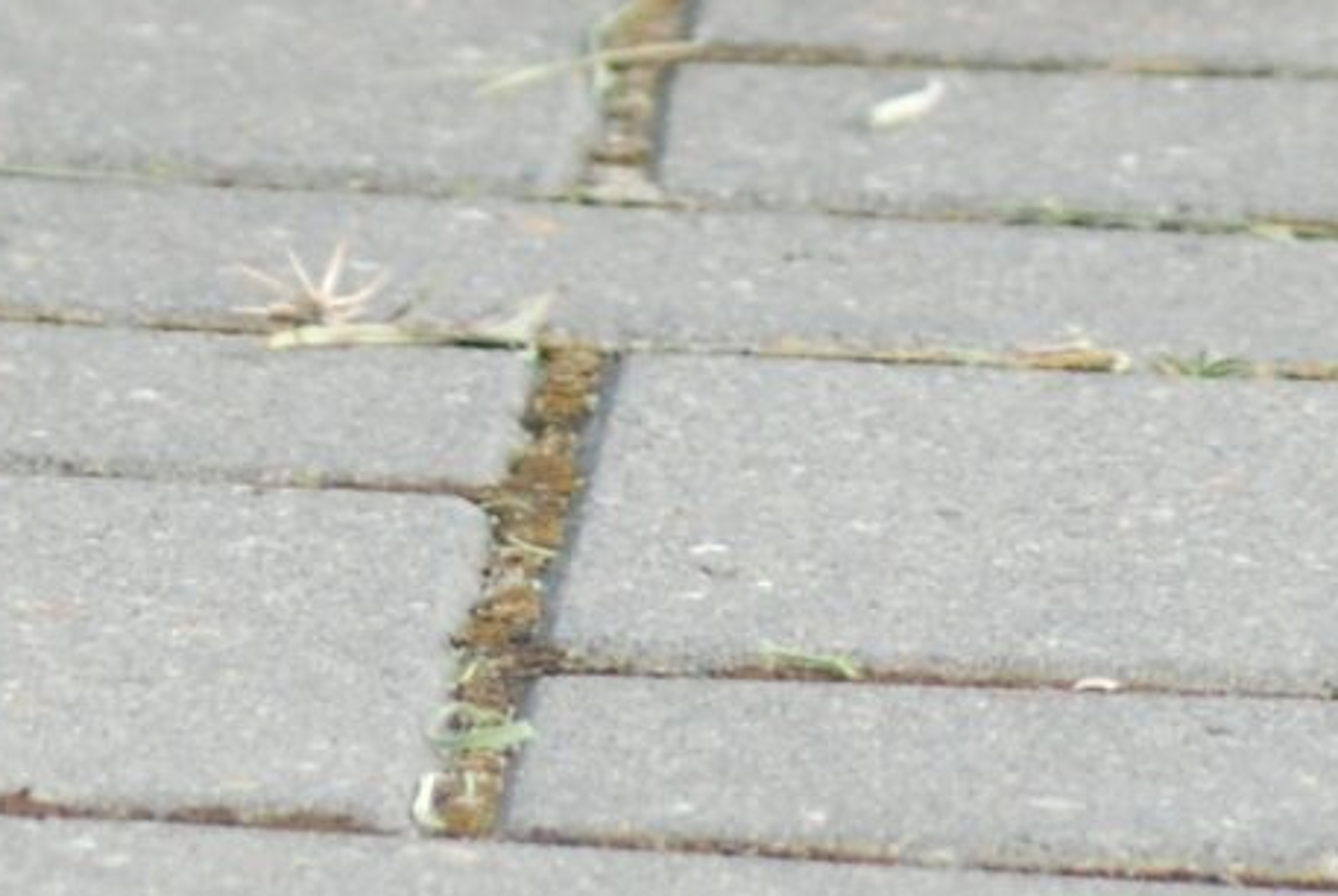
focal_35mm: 840
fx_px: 31260
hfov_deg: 2.4
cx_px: -1631
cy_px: -1356
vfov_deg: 1.6
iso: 400
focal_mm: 100
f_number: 5
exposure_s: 1/125
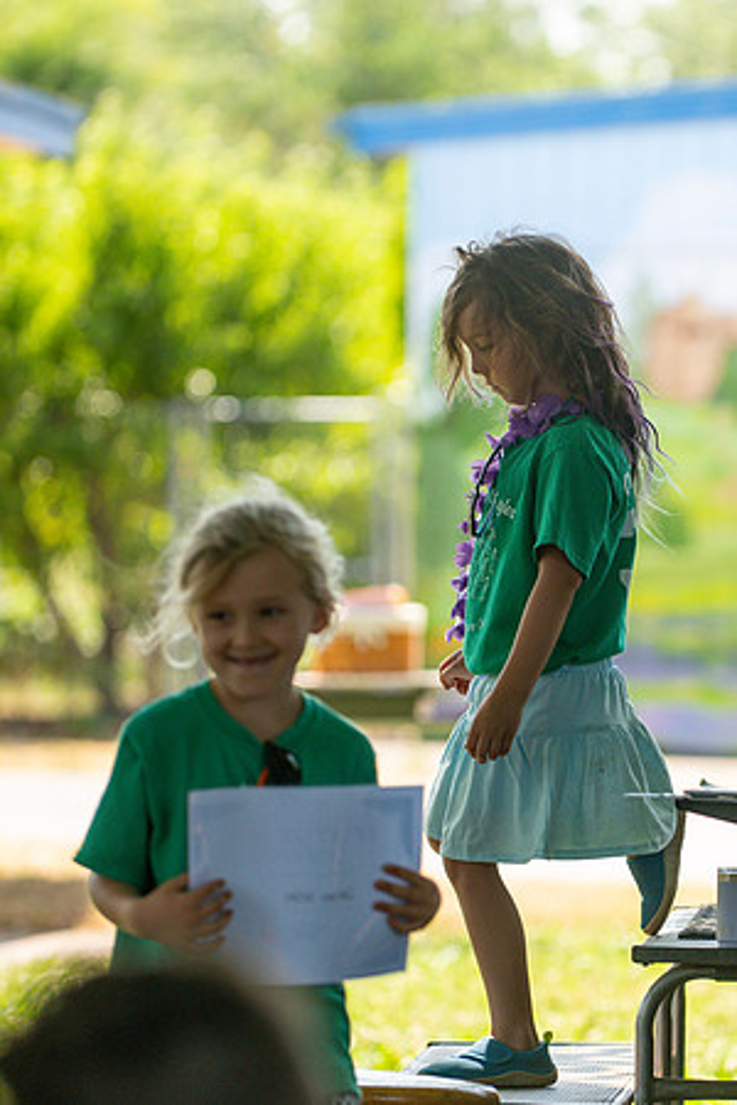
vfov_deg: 7.6
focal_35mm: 270
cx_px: 602
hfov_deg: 5.1
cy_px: 552
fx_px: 8293
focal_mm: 180
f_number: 4
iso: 800
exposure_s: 1/2000
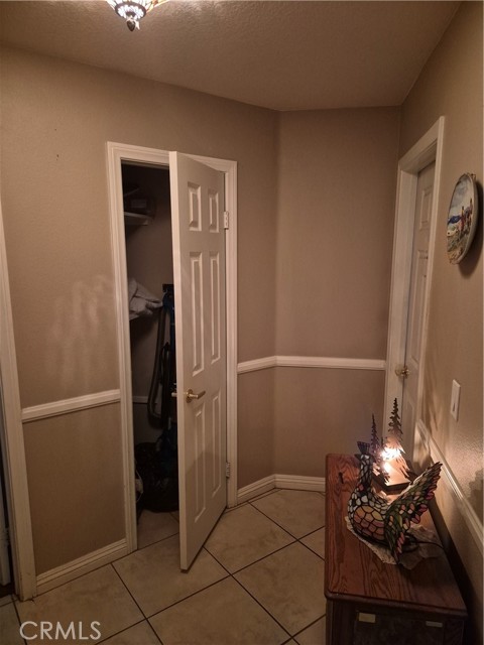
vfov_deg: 73.9
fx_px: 429
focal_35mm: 23
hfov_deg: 58.9
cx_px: 242
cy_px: 322
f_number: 1.8
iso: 1250
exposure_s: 1/60
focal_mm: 5.4
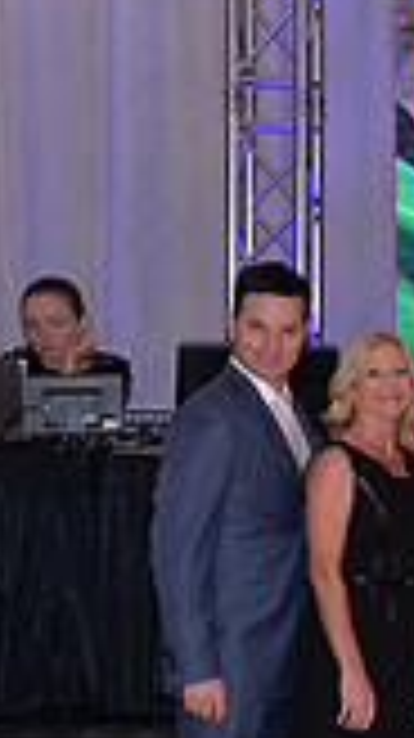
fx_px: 3325
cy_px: 515
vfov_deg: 12.6
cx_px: 1202
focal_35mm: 170
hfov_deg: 6.5
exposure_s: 1/250
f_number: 5.6
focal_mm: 46
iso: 1600
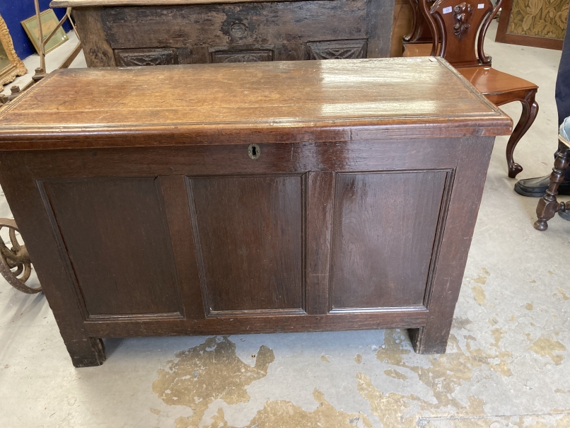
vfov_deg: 49.8
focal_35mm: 28
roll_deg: +1.4
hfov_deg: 63.4
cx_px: 285
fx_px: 461
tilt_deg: -31.9
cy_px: 214
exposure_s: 1/50
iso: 200
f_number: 1.8
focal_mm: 3.99
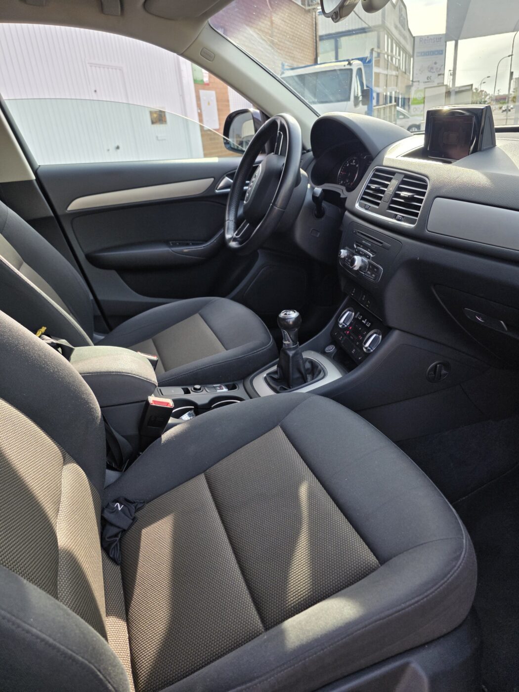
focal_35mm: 23
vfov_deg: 73.9
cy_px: 346
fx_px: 460
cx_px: 260
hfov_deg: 58.9
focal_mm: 6.3
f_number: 1.7
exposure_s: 1/359
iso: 32
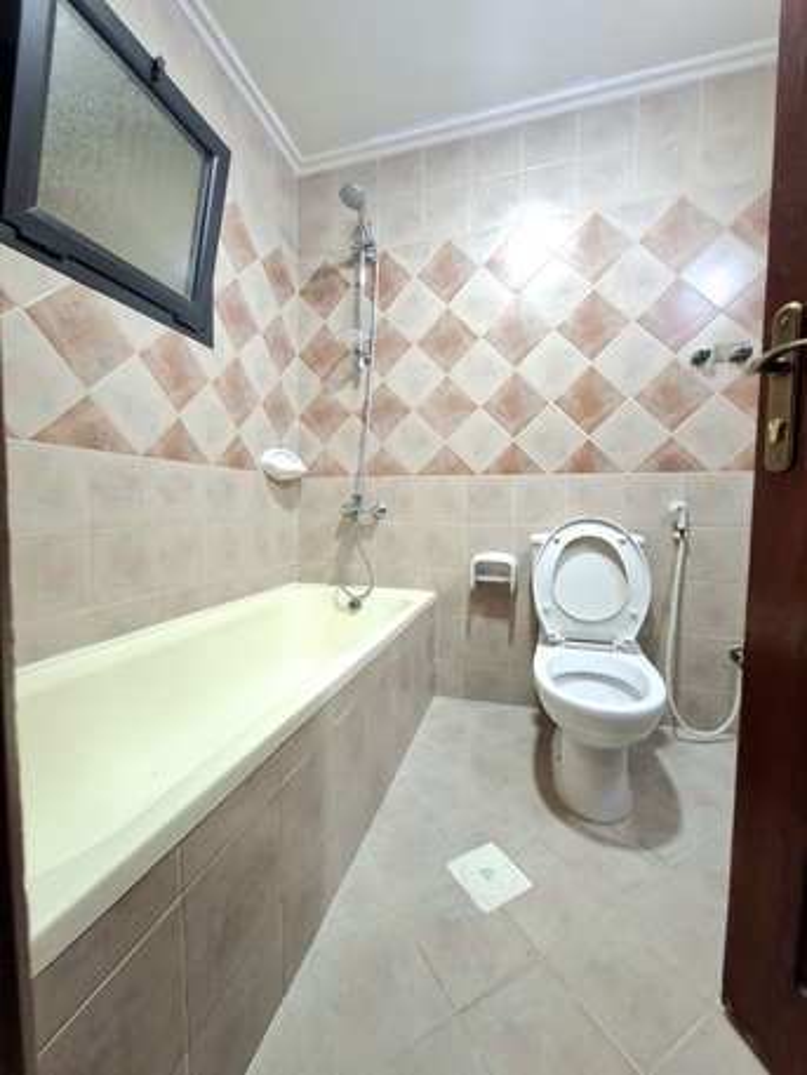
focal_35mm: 13
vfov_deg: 106.2
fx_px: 404
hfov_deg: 89.9
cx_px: 404
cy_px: 538
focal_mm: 1.74
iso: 200
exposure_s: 1/24
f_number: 2.2
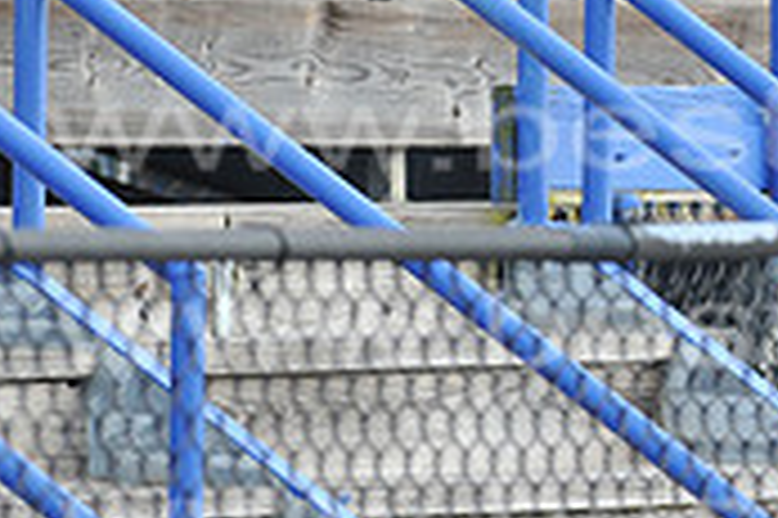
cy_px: 41
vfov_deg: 1.4
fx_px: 21698
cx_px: 1070
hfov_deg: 2.1
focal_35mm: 1005
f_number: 4.5
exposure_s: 1/800
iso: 800
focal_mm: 300
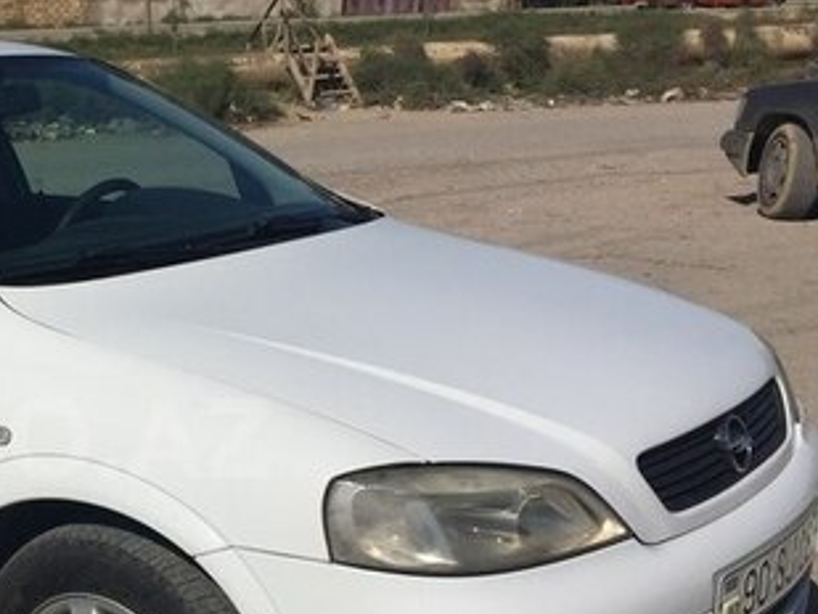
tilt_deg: -15.8
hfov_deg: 29.1
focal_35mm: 62
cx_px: -3
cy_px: 438
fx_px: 1466
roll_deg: -0.1
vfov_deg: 23.5
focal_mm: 4.15
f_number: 2.2
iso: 32
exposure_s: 1/7937
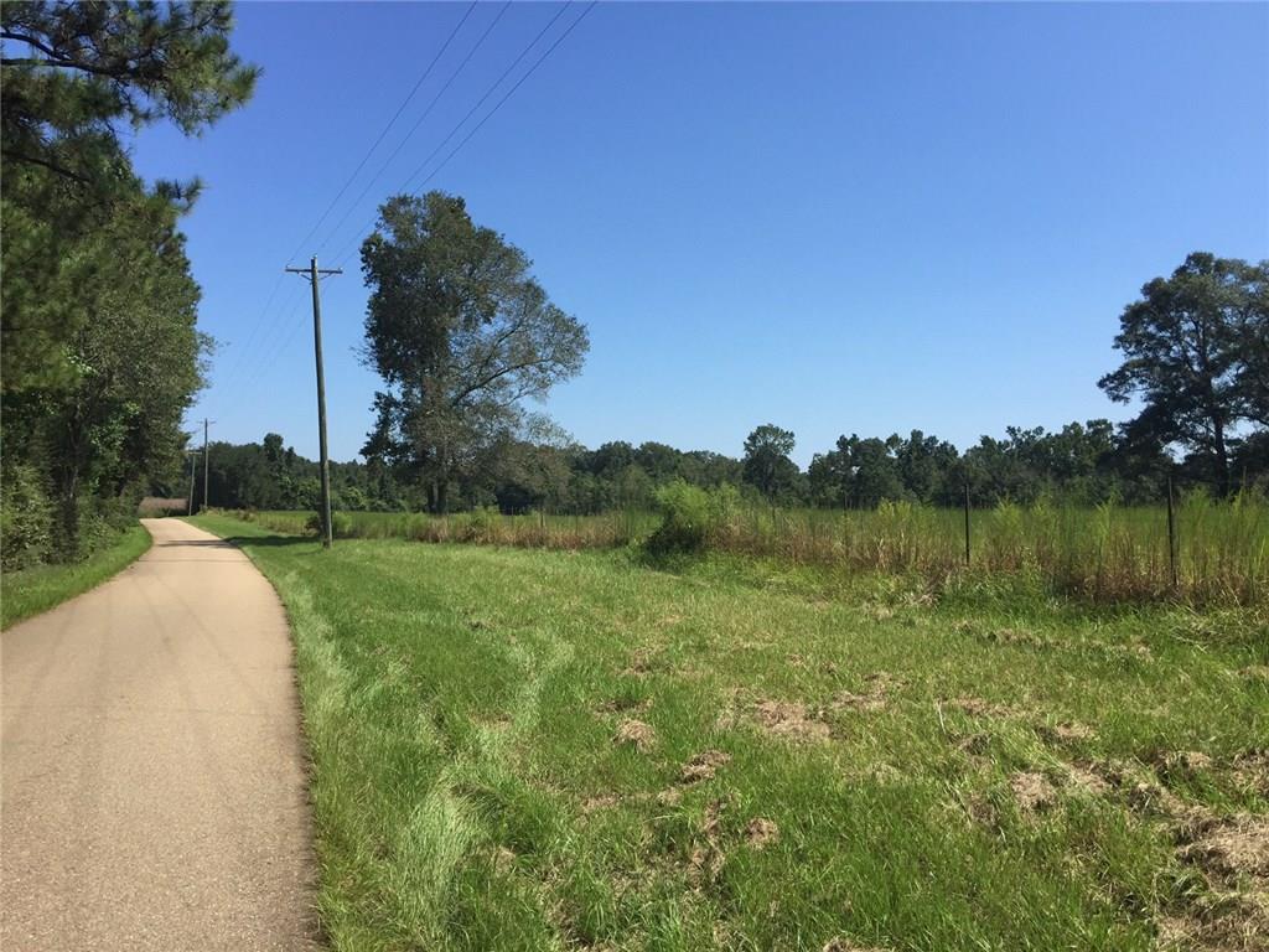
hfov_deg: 61.7
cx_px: 634
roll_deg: -0.8
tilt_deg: +3.5
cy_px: 476
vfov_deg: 48.2
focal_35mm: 29
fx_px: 1063
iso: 32
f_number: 2.2
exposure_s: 1/1721
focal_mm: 4.15
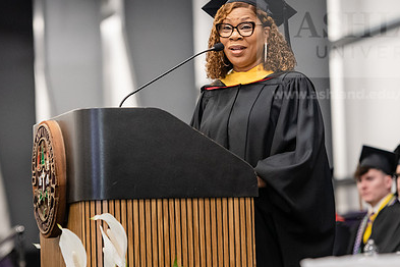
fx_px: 2133
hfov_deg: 10.7
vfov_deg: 7.2
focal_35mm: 192
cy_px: 116
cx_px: 226
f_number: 3.2
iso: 3200
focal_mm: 130
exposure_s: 1/200
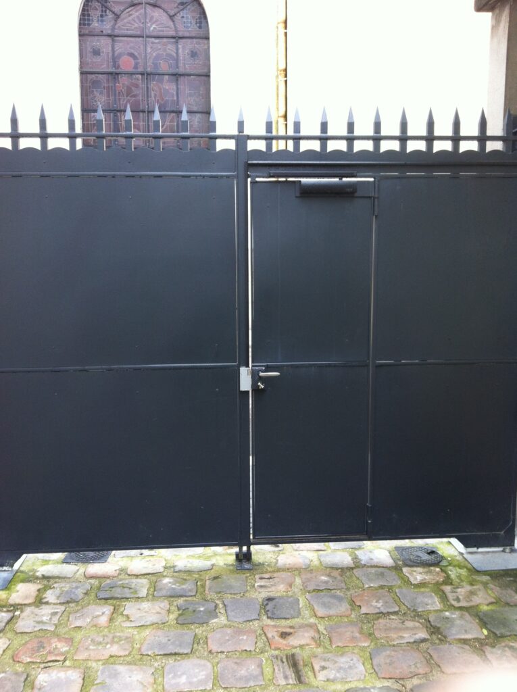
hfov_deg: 40.6
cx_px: 258
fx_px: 699
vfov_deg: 52.7
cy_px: 346
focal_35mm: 35
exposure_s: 1/30
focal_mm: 3.85
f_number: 2.8
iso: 100
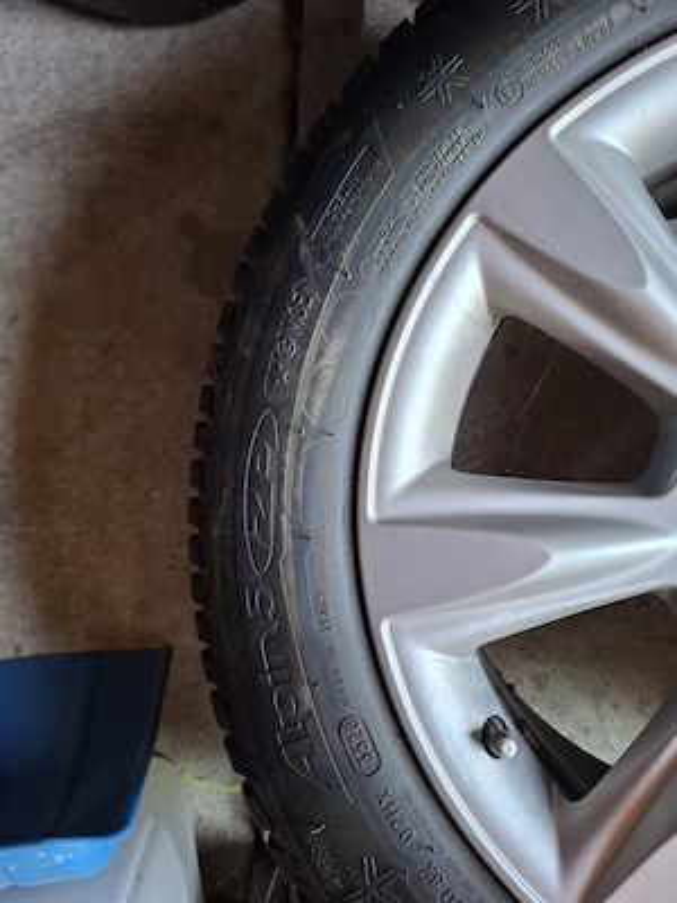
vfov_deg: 73.9
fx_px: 600
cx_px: 338
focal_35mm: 23
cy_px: 452
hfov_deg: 58.9
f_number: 1.8
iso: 250
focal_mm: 5.54
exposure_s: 1/50
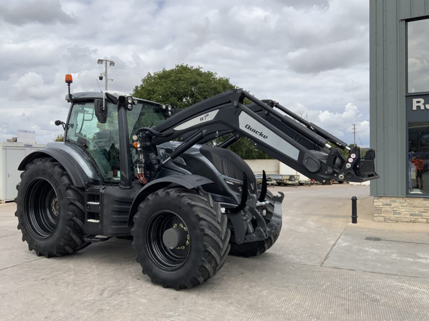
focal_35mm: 29
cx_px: 214
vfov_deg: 48.2
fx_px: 359
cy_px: 160
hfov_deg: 61.7
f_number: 1.8
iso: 16
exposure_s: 1/1984
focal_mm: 3
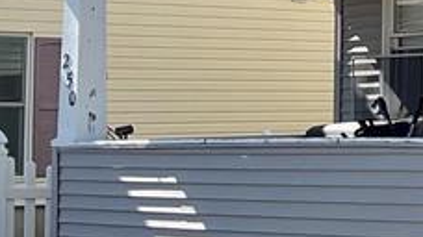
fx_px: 1592
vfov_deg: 8.5
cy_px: 6
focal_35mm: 142
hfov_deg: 13.2
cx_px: 826
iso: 16
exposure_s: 1/759
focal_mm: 3
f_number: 1.8
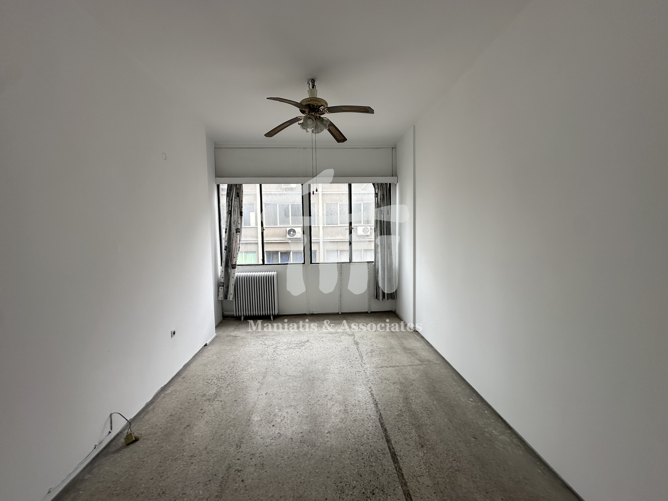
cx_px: 334
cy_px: 250
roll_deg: +1.2
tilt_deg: -6.1
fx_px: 270
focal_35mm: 14
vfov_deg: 85.7
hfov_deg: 102.1
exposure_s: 1/169
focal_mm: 2.22
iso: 40
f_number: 2.2
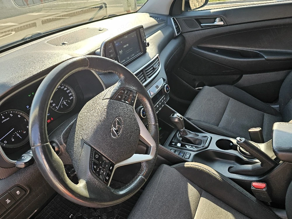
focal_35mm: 23
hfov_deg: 73.9
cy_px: 110
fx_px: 194
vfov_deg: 58.9
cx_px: 146
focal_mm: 6.3
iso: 50
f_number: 1.7
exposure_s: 1/182
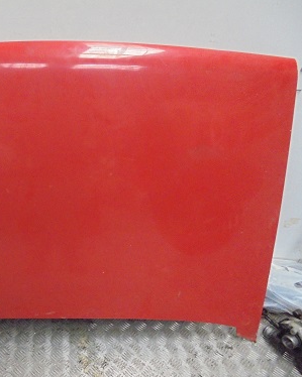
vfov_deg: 51.5
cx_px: 53
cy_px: 187
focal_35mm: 35
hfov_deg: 40.2
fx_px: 391
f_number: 3.5
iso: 800
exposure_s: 1/10
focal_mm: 4.6
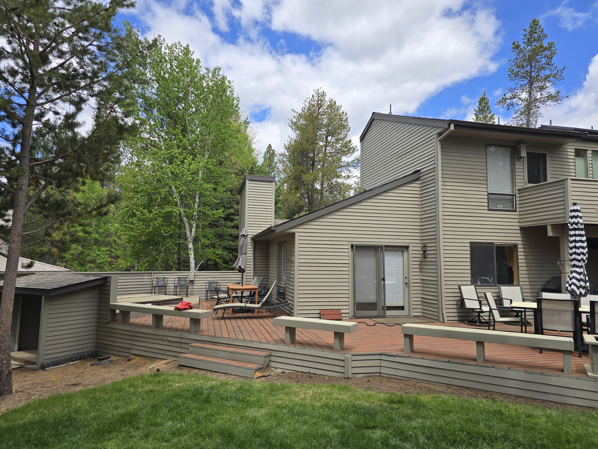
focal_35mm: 23
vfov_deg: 58.9
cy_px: 224
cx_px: 299
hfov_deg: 73.9
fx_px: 397
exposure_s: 1/603
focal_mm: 6.3
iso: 12
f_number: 1.7
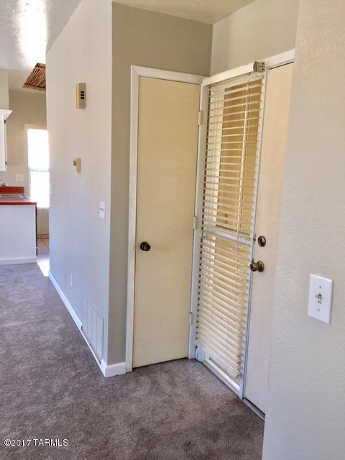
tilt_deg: -8.5
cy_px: 230
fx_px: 385
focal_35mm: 29
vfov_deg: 61.7
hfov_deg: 48.2
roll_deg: -2.8
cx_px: 172
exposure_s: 1/30
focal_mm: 4.15
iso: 25
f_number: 2.2
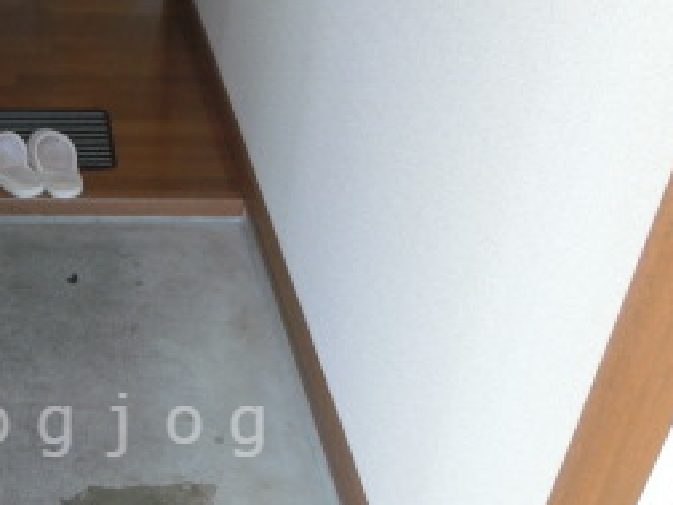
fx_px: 1186
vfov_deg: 23.6
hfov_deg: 30.6
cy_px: 425
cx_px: 96
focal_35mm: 61
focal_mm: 4.24
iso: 125
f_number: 3
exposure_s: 1/125
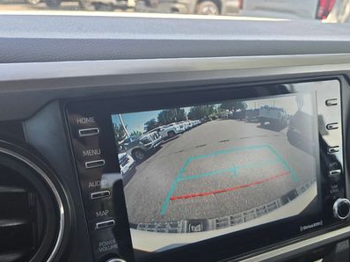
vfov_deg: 37.7
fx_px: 374
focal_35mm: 37
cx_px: 205
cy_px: 196
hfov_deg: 49.9
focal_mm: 5.4
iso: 50
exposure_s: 1/180
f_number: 1.8
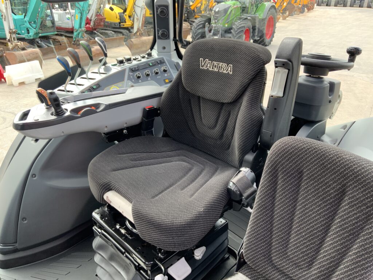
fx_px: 312
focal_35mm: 29
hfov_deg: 61.7
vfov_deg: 48.2
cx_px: 186
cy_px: 140
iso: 32
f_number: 1.8
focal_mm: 3
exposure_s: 1/122
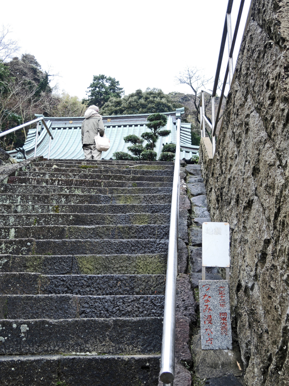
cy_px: 193
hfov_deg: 34.3
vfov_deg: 44.8
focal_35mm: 42
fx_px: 468
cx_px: 144
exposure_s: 1/60
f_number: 2.5
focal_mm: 9
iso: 80
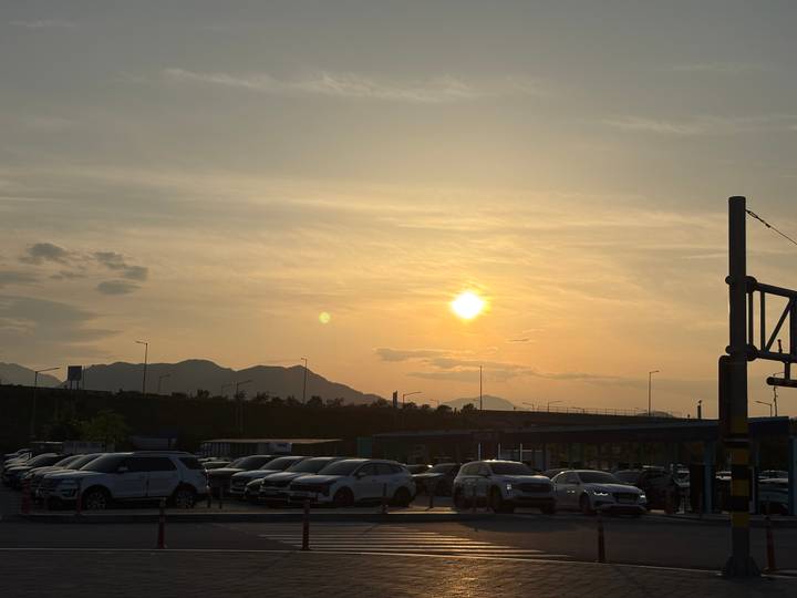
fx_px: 1197
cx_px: 398
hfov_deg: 36.8
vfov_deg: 28.0
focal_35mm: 52
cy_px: 299
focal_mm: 5.96
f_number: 1.6
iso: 25
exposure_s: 1/18519
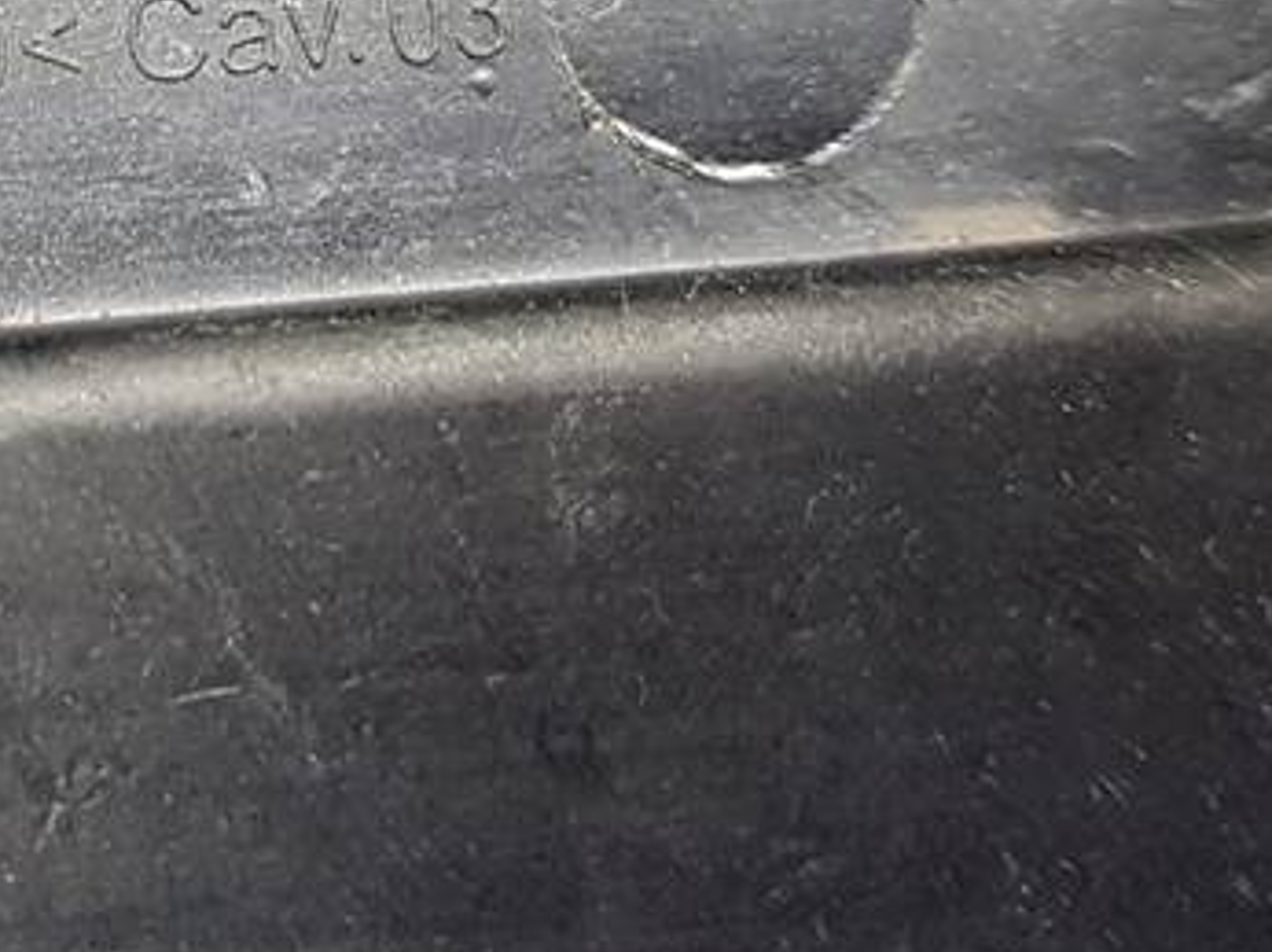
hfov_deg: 24.0
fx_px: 2827
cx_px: -66
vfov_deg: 18.5
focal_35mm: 77
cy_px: -59
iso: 160
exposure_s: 1/50
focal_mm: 4.2
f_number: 1.7
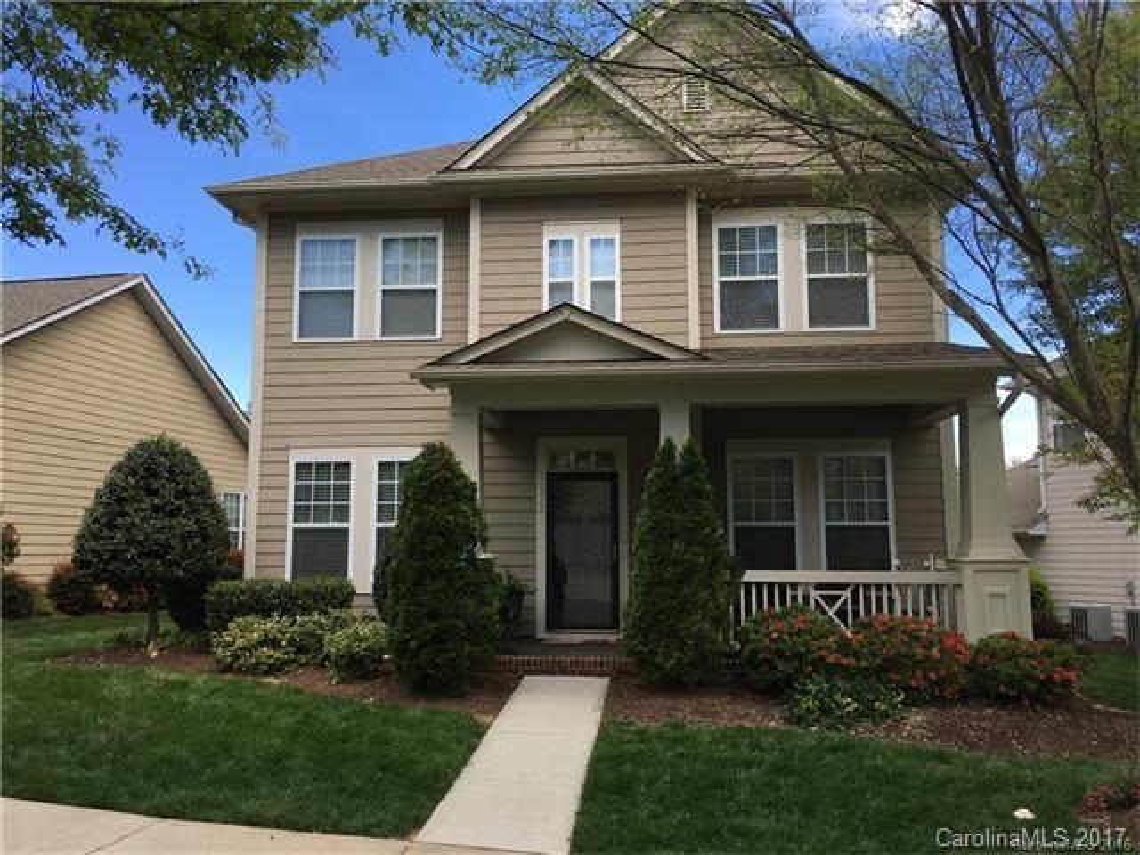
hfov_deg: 61.7
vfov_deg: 48.2
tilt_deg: +8.6
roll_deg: +0.0
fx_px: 955
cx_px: 570
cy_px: 428
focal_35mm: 29
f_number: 2.2
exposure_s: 1/472
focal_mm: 4.15
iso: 25
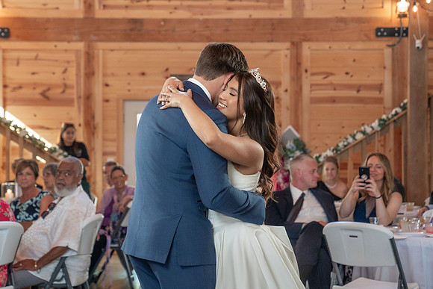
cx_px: 216
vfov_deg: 19.5
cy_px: 144
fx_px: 842
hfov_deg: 28.8
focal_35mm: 70
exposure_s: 1/200
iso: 2000
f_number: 4
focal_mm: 70
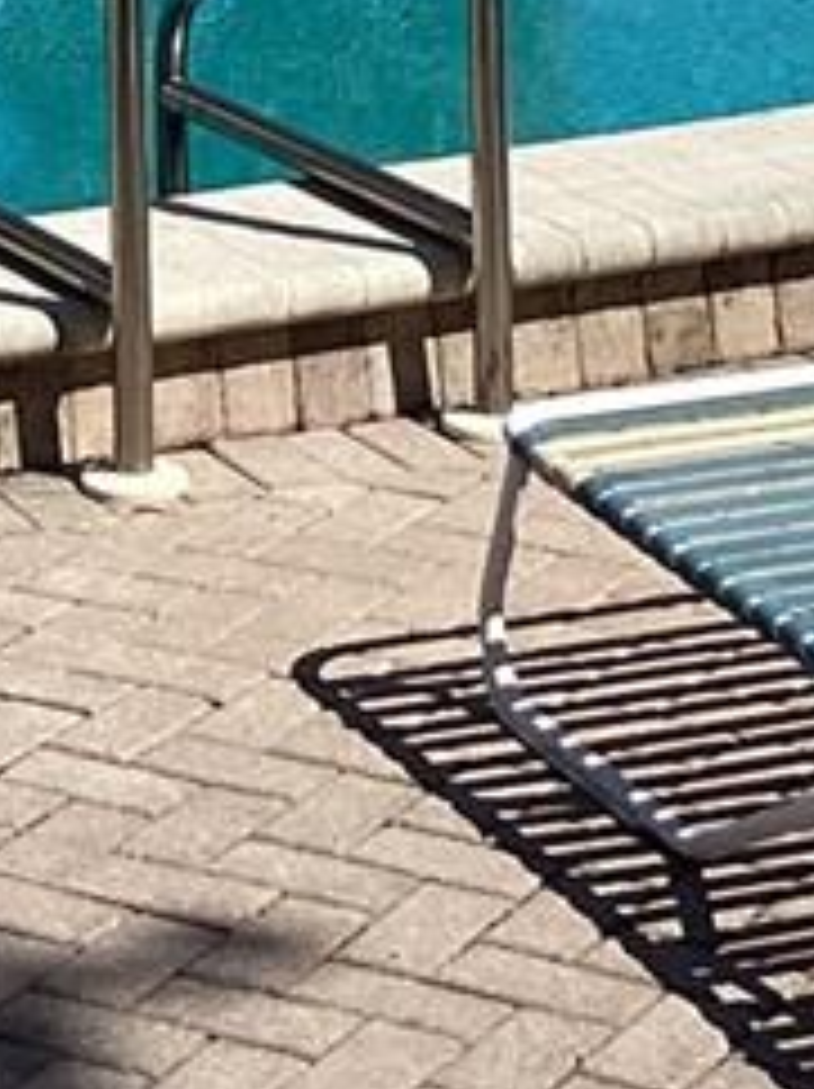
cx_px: -90
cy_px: -1161
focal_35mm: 154
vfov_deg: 11.4
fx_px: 4837
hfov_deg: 9.5
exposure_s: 1/2037
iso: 25
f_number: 2.4
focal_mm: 3.3
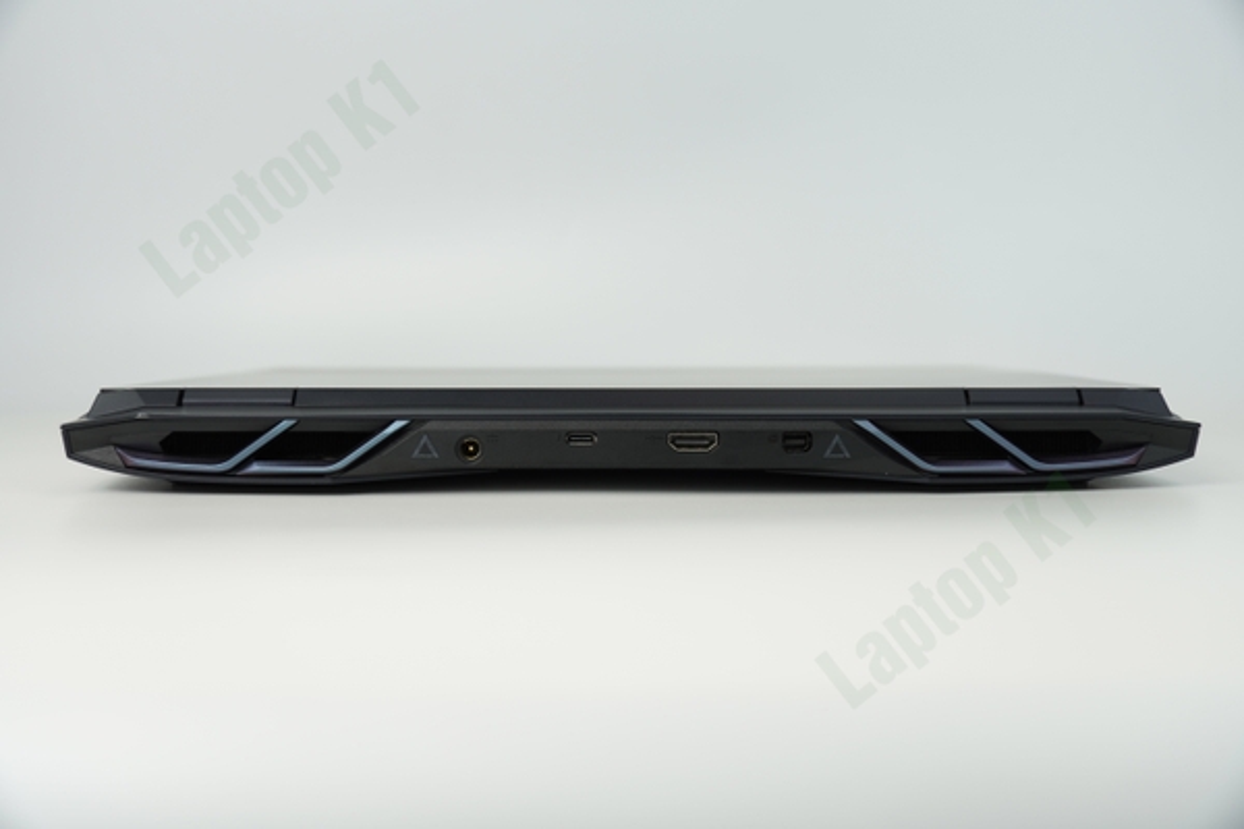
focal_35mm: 38
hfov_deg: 51.3
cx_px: 622
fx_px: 1296
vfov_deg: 35.5
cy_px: 414
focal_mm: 25
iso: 100
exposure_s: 1/200
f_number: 2.8
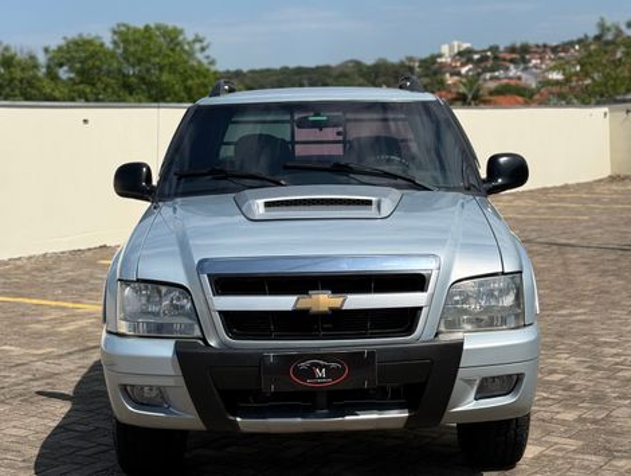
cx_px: 316
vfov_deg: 30.3
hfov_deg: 39.6
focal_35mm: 48
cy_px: 238
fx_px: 876
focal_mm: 6.76
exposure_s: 1/7874
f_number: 1.78
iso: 64
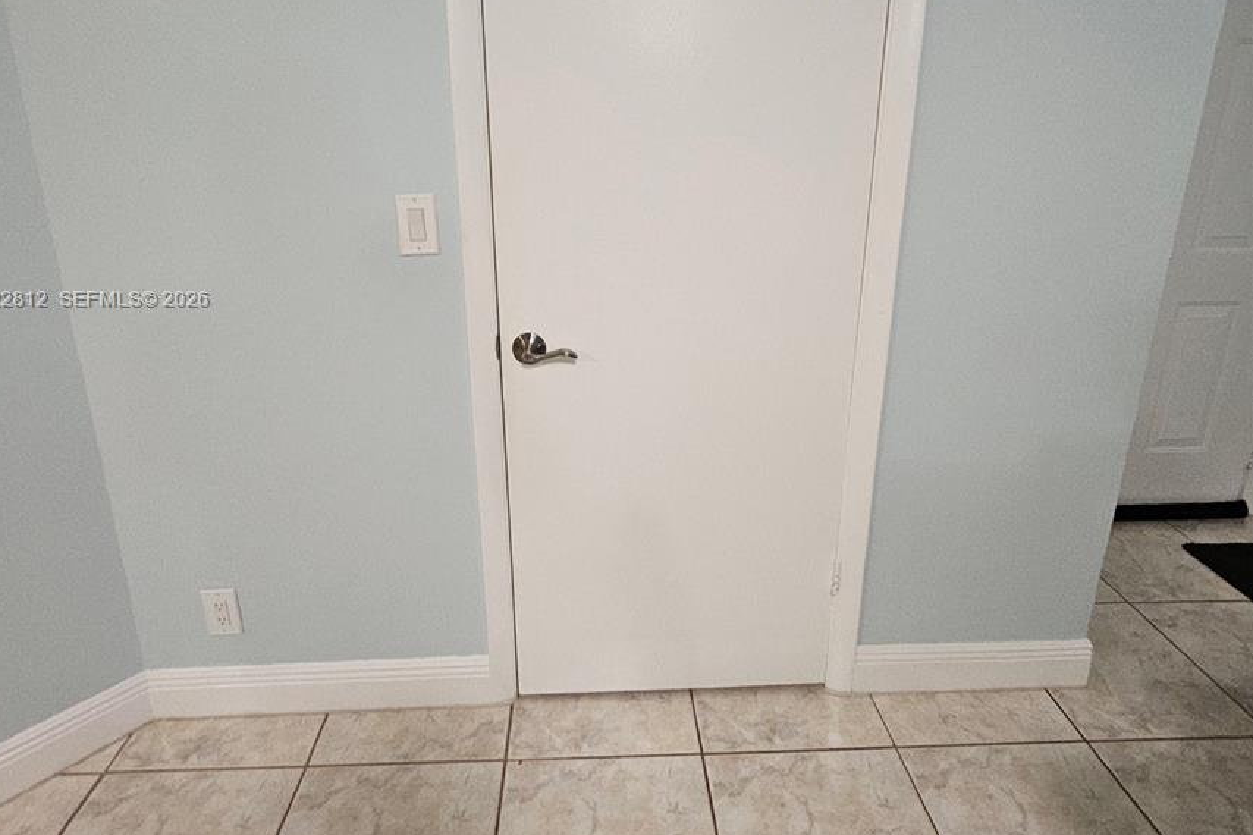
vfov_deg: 63.4
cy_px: 301
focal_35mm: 19
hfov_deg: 86.9
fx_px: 661
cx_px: 597
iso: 320
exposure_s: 1/40
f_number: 2.2
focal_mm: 1.74
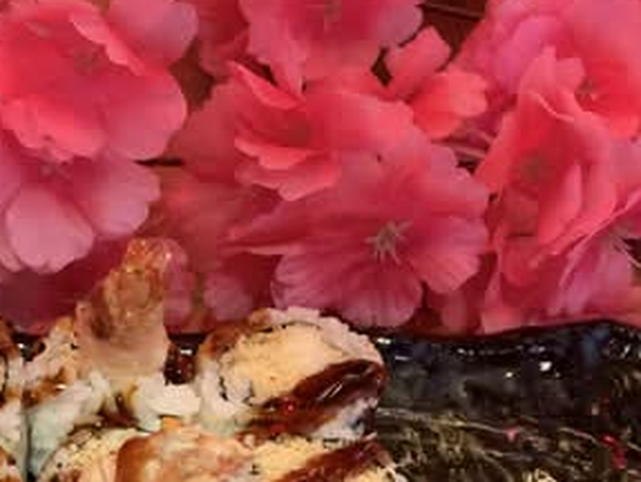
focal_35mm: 53
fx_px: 983
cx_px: 85
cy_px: 478
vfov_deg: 26.2
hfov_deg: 34.4
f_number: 1.8
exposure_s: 1/30
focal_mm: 4.25
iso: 640
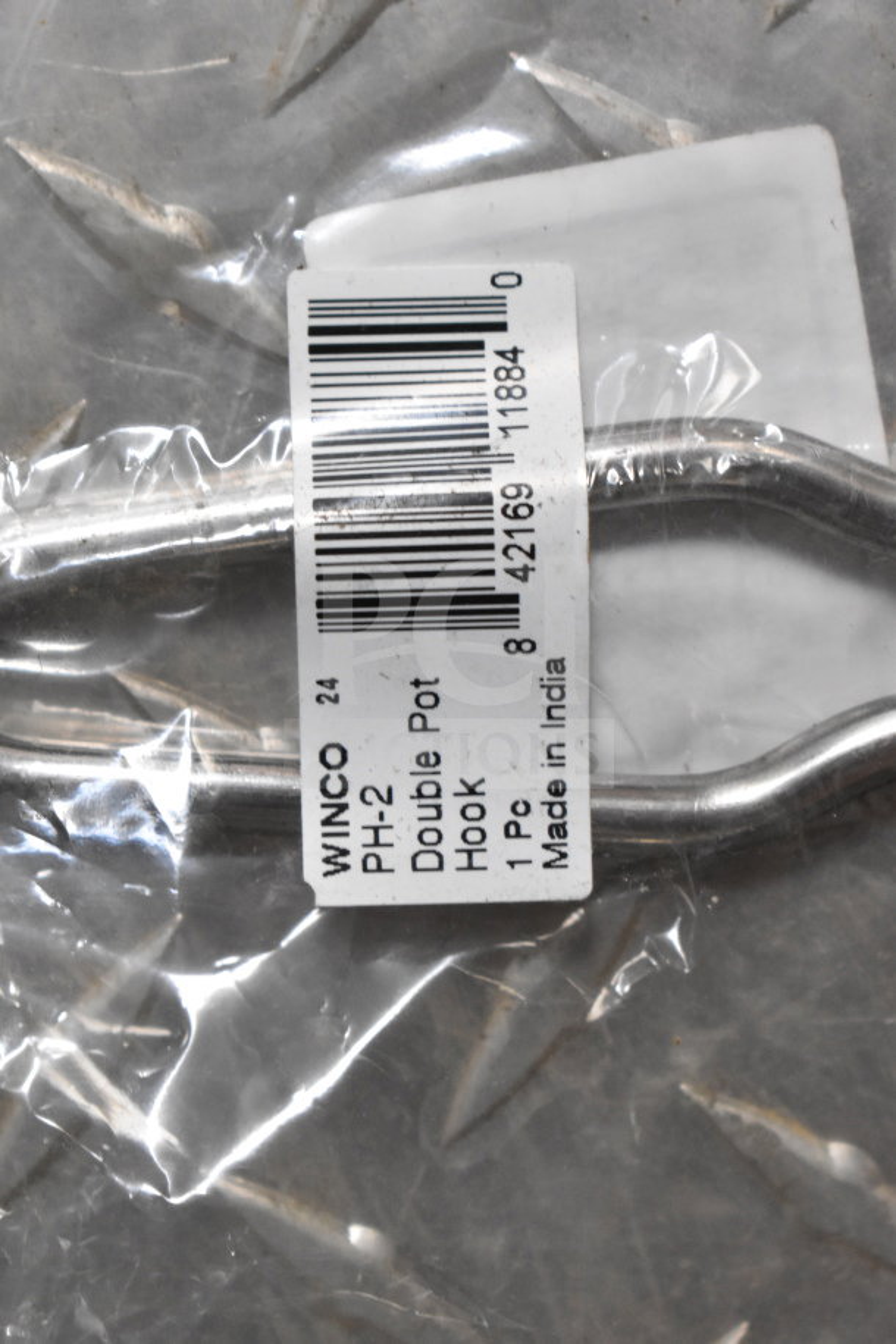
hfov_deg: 16.6
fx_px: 3080
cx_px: 448
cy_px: 672
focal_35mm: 82
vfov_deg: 24.6
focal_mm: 55
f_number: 5.6
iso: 3200
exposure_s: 1/100
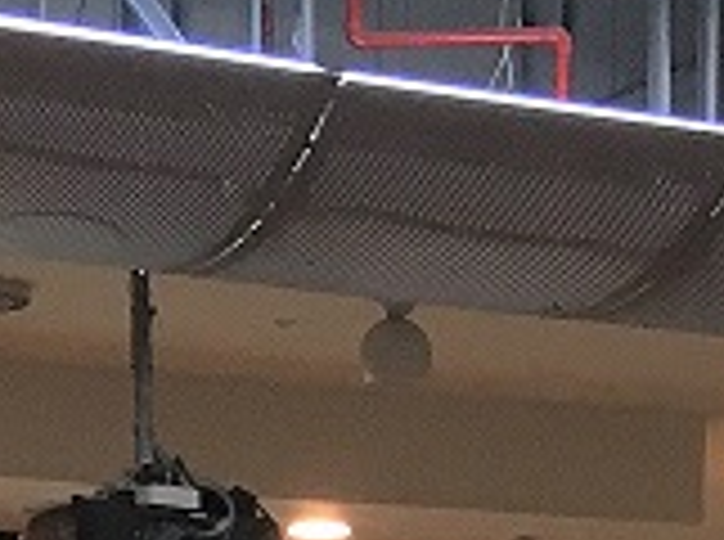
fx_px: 3798
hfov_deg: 10.9
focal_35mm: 182
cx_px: 315
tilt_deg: -6.9
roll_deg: +0.0
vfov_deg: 7.2
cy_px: 1638
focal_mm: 4.15
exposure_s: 1/30
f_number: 2.2
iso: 32
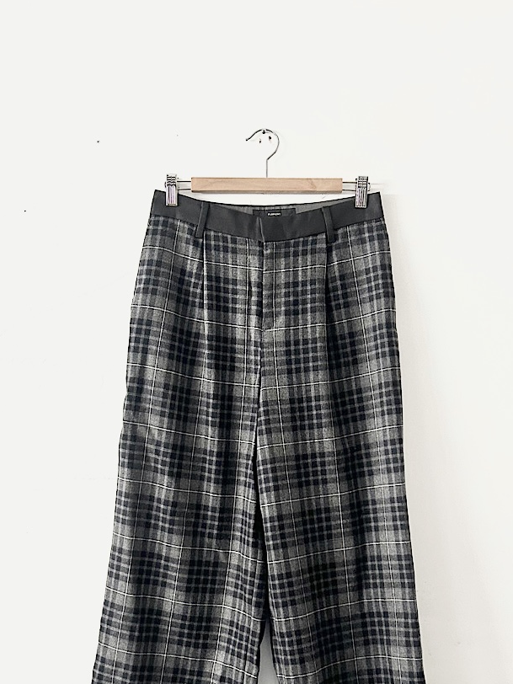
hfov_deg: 35.1
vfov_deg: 45.1
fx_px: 810
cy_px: 452
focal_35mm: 41
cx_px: 262
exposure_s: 1/60
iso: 250
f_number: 1.5
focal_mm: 5.7
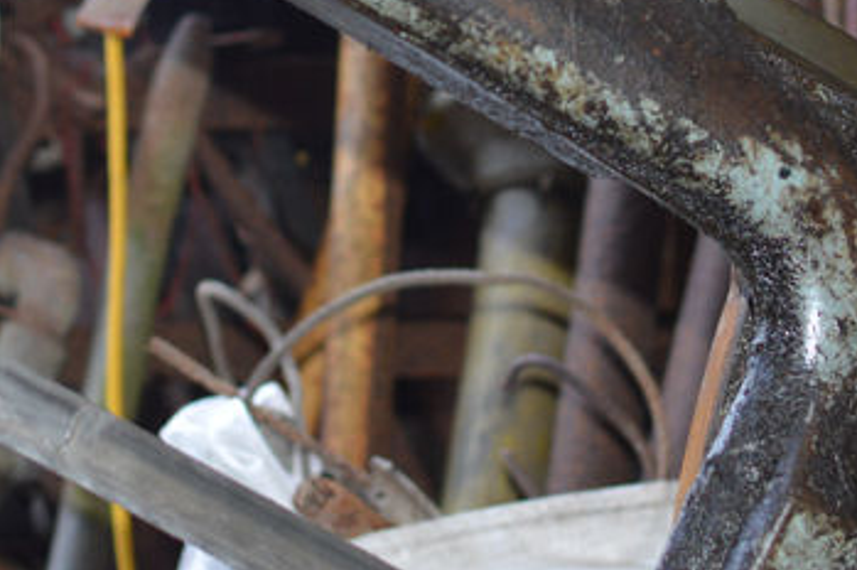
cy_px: 14
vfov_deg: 9.1
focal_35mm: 150
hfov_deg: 13.6
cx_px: 263
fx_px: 3578
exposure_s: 1/60
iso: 400
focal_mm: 35
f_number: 3.5
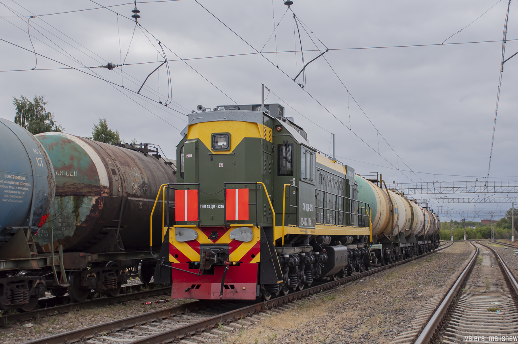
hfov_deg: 37.9
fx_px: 755
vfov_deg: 25.7
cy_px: 172
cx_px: 259
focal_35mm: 52
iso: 200
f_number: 5.6
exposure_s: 1/500
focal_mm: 35
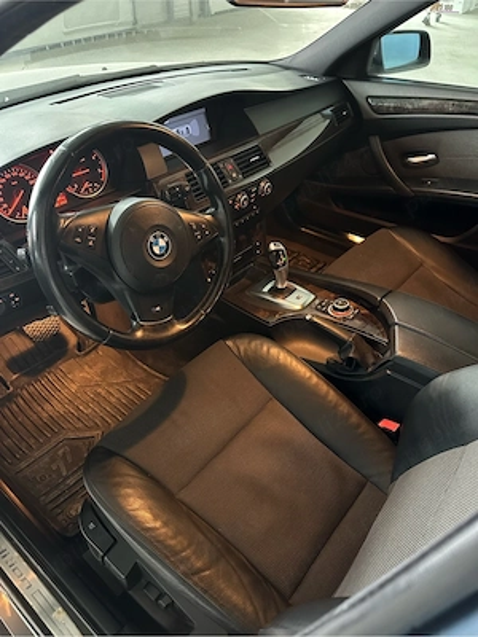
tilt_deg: -39.9
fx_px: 442
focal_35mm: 24
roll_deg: -1.0
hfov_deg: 56.8
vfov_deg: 71.6
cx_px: 239
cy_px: 318
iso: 1250
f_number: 1.78
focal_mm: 6.86
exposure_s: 1/30
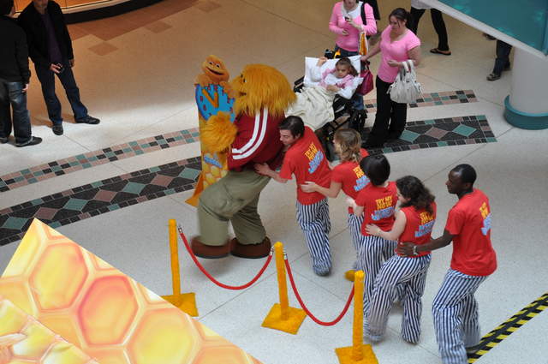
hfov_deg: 27.0
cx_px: 274
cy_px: 182
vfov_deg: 18.1
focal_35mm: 75
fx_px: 1140
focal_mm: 50
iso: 200
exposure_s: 1/50
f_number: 7.1
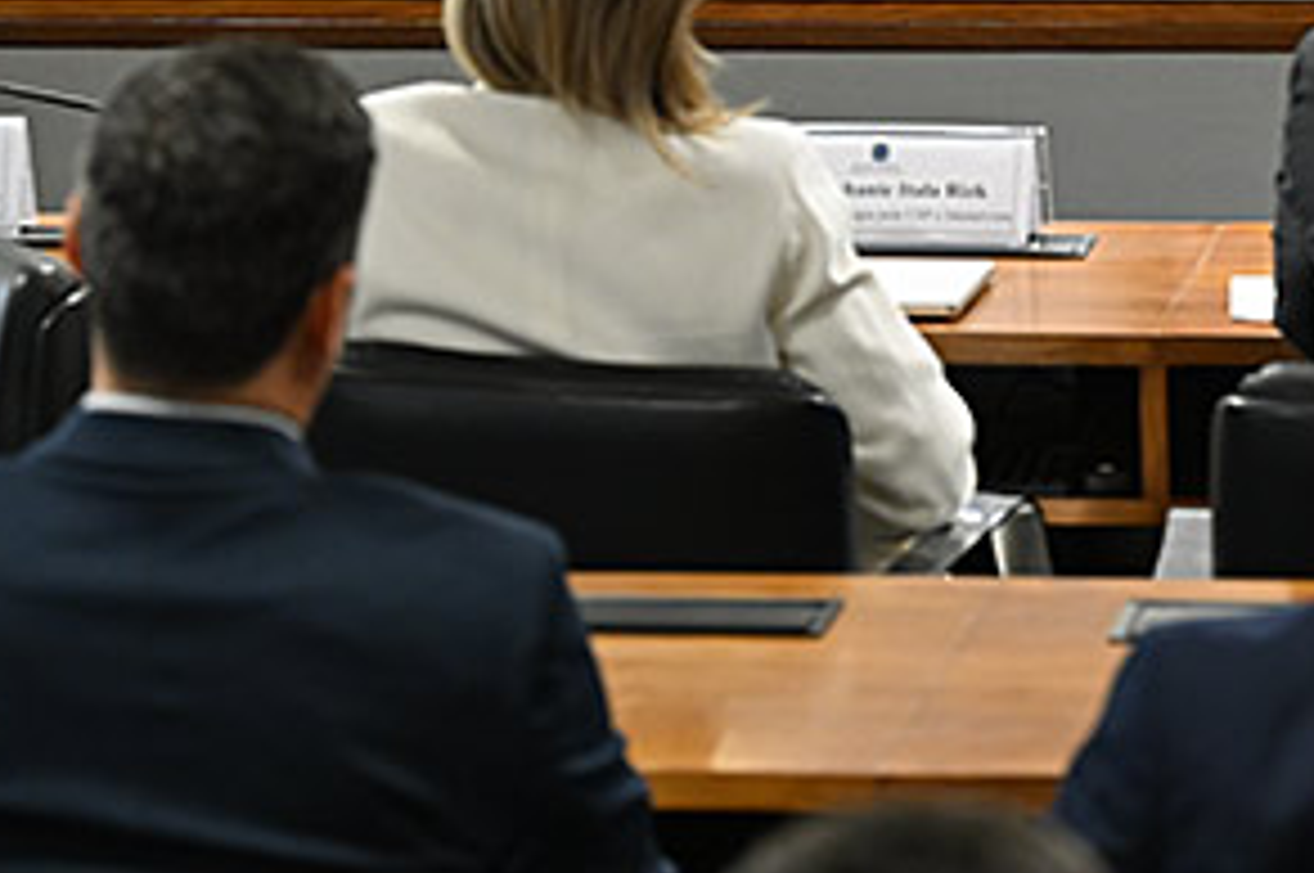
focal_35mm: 206
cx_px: 1404
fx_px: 7510
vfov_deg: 6.6
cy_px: -4
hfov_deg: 9.9
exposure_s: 1/100
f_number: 2.8
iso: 1250
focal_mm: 70
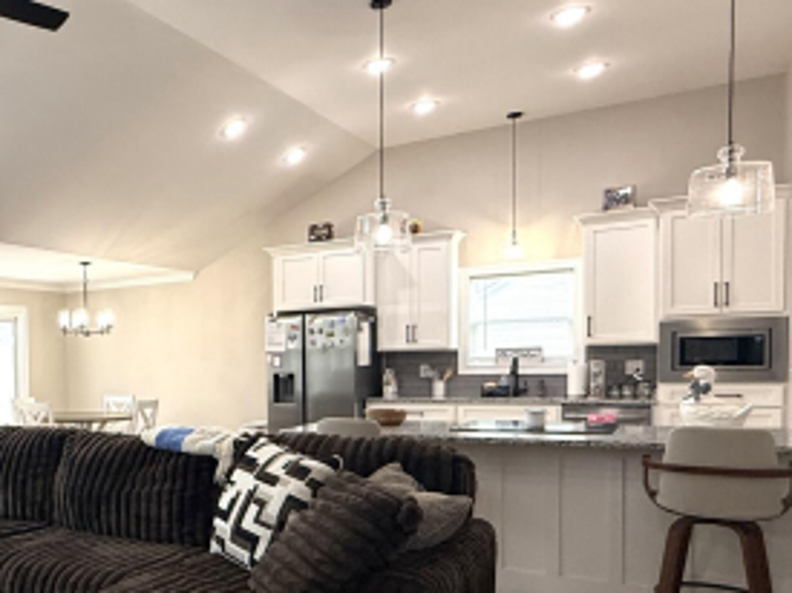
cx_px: 76
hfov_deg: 48.2
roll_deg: +1.8
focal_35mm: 34
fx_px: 778
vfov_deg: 41.2
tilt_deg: -2.6
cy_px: 400
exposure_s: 1/120
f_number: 2.2
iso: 200
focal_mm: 2.22
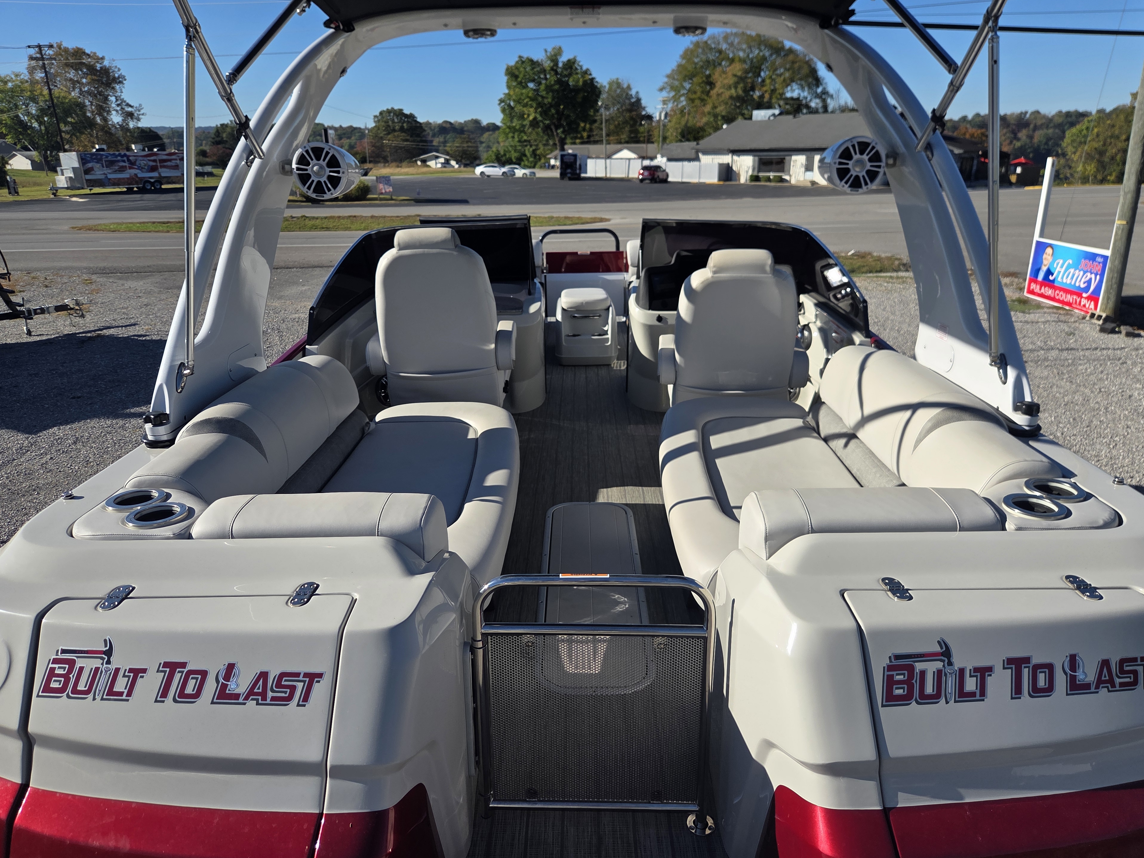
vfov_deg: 56.8
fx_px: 793
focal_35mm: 24
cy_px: 420
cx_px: 587
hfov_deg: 71.6
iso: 80
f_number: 1.8
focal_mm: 5.4
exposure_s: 1/5545
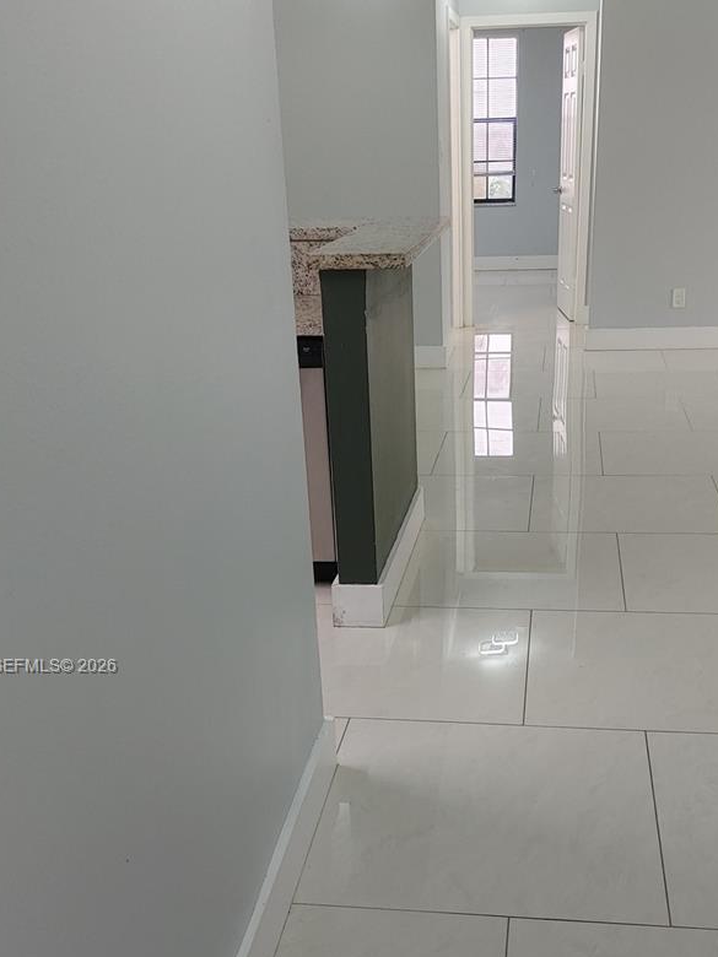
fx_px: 1106
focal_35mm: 40
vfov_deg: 45.8
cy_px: 667
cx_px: 442
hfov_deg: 35.8
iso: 250
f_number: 1.8
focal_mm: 4.81
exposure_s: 1/120
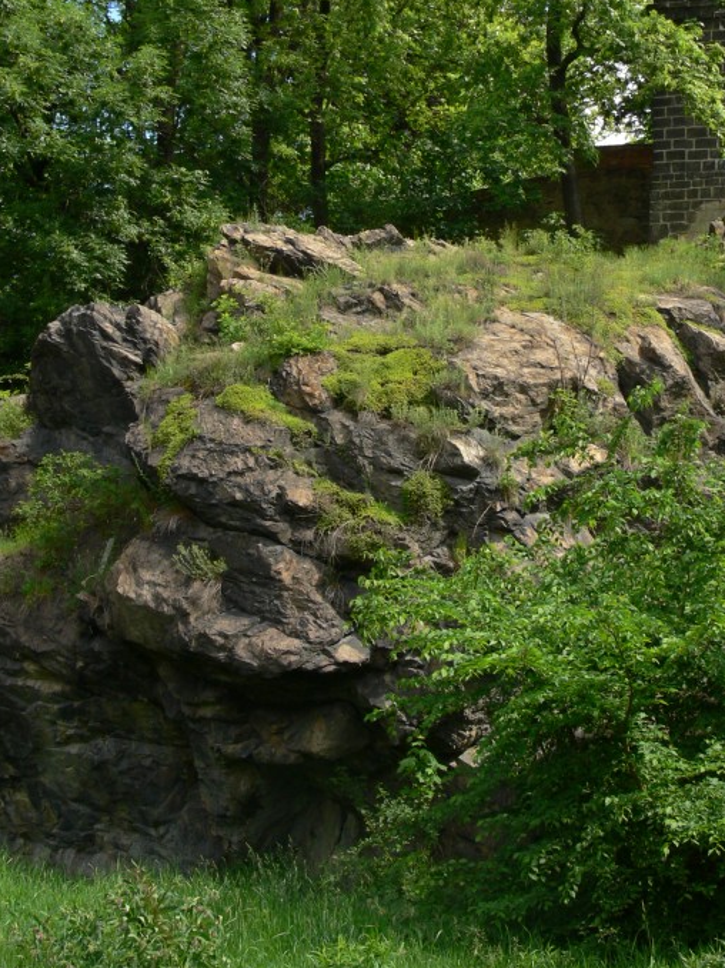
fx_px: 1649
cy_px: 313
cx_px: 403
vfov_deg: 32.4
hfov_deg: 24.8
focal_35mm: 59
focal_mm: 7.4
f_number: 5.6
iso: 80
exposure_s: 1/125
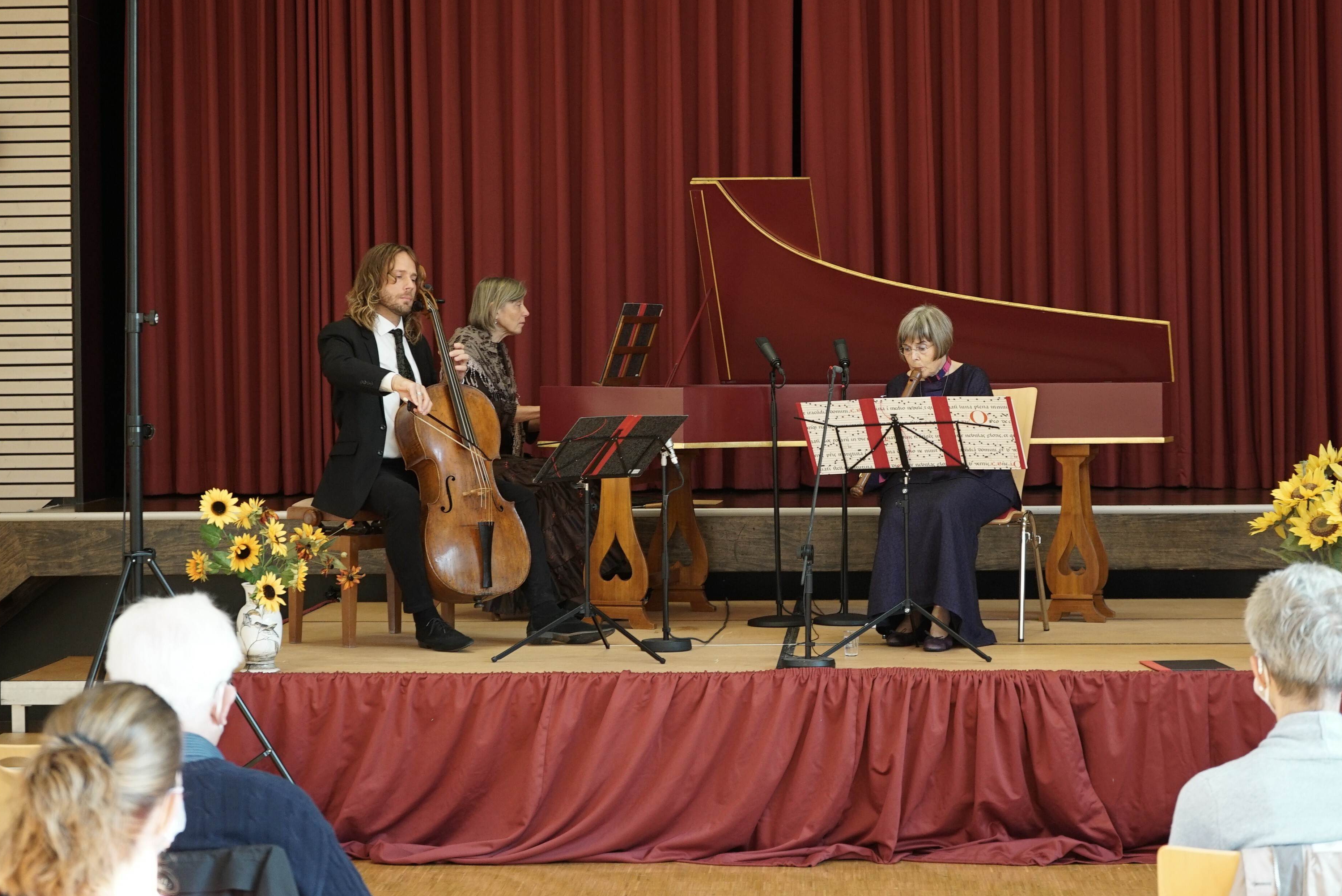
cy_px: 397
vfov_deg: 17.1
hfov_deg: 25.3
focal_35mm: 80
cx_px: 727
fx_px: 2984
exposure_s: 1/80
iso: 1250
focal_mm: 70
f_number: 6.3
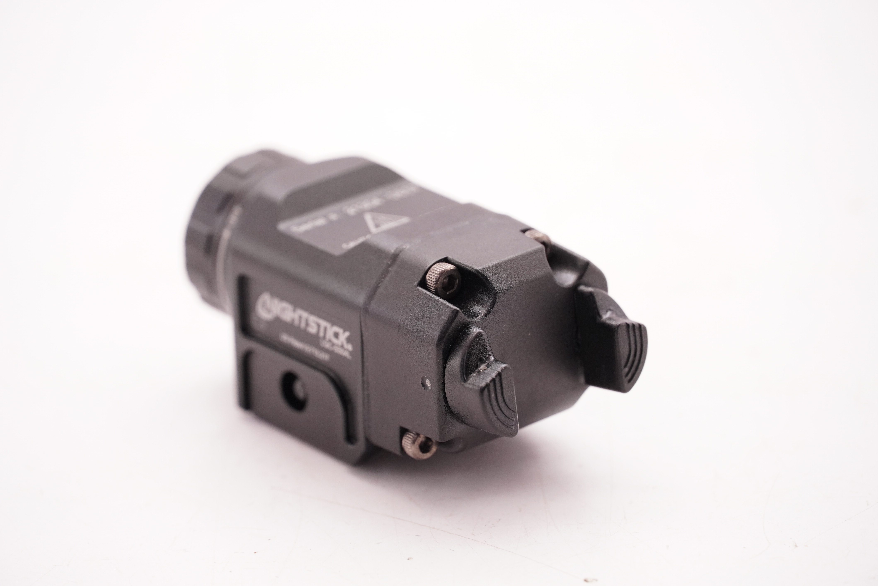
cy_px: 293
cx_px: 439
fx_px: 4941
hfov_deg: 10.2
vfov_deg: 6.8
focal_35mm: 202
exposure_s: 1/125
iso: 640
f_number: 5.6
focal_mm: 135
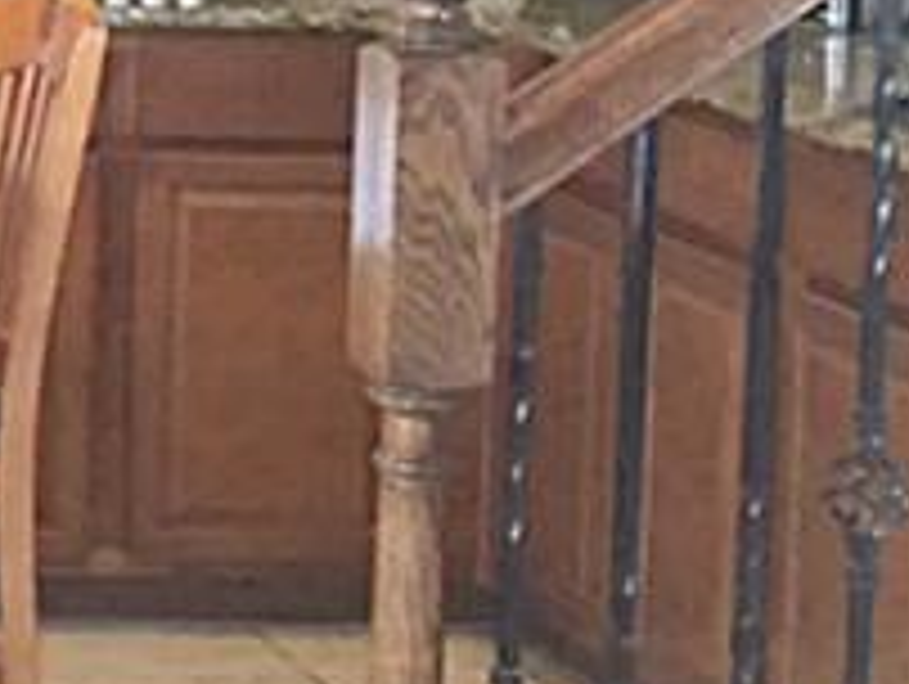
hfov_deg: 11.6
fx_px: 3865
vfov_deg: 9.9
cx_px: -1071
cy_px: -189
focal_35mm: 147
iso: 160
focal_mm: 4.15
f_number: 2.2
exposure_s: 1/30
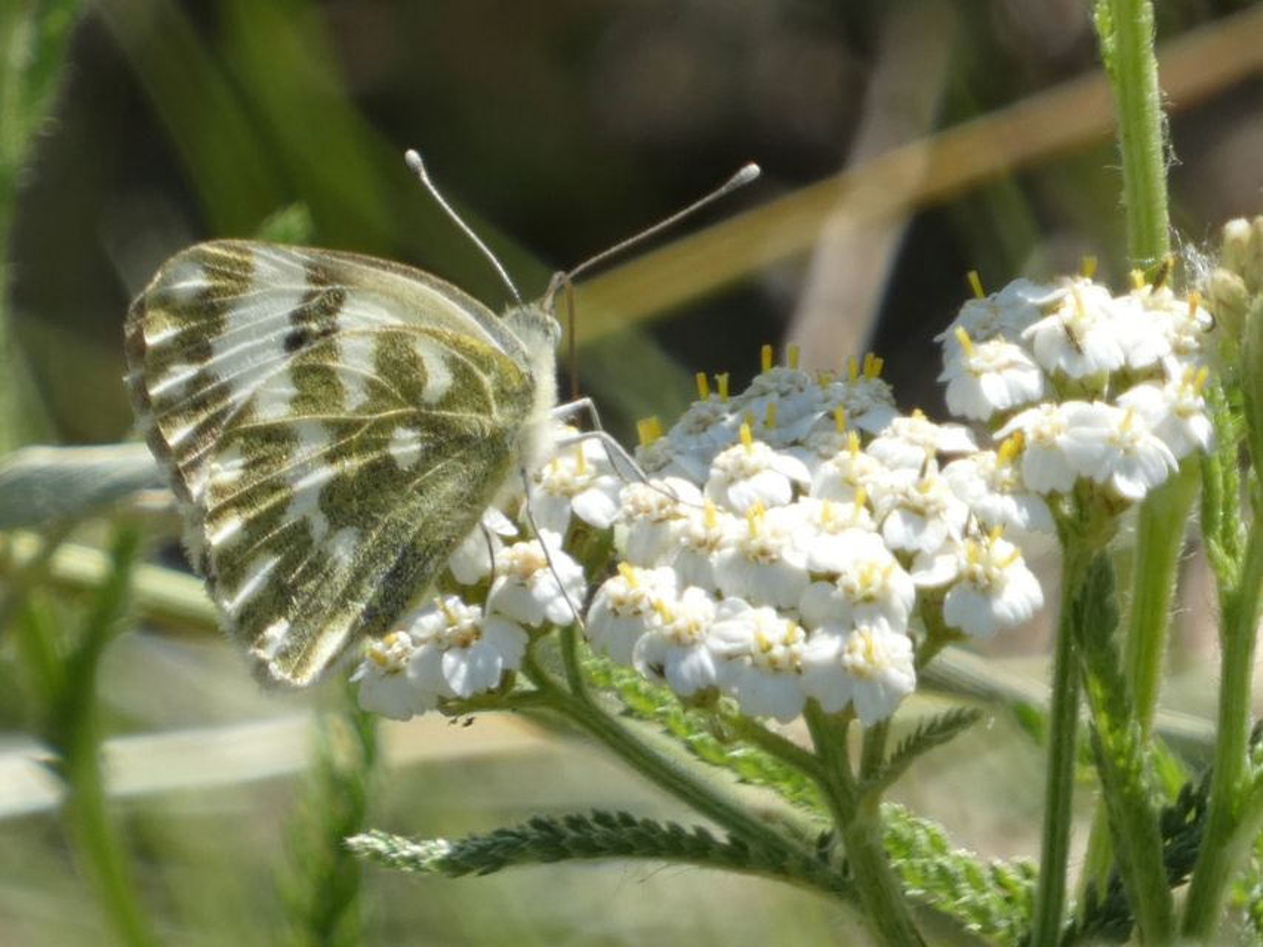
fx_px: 31200
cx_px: 632
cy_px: 474
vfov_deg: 1.7
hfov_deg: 2.3
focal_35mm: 855
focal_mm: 153.1
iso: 80
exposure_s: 1/125
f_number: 5.6
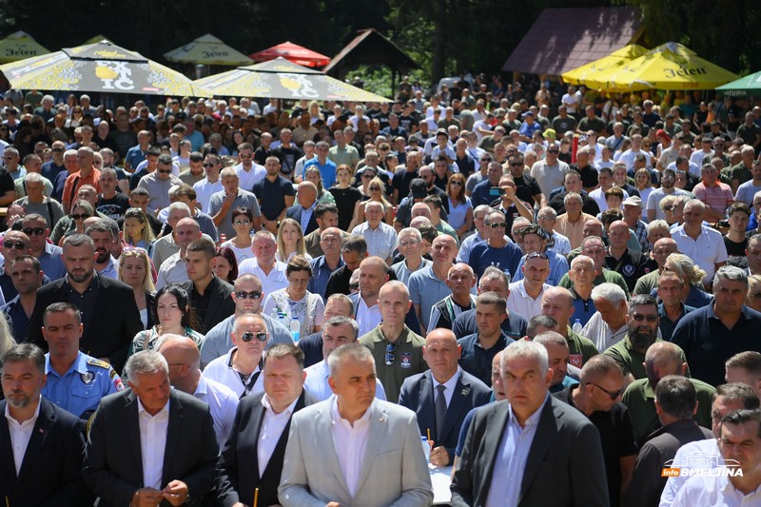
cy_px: 254
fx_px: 1479
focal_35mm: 70
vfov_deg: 19.4
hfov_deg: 28.8
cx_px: 380
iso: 250
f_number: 2.8
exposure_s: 1/3200
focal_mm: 70
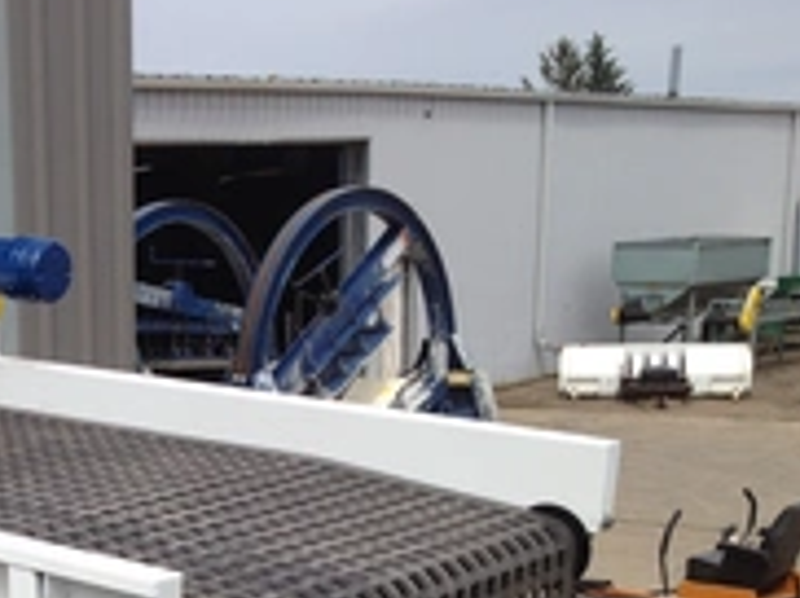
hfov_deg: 24.3
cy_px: 624
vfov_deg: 18.5
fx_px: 1777
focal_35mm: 77
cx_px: 13
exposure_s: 1/1972
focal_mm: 4.28
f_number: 2.4
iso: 50
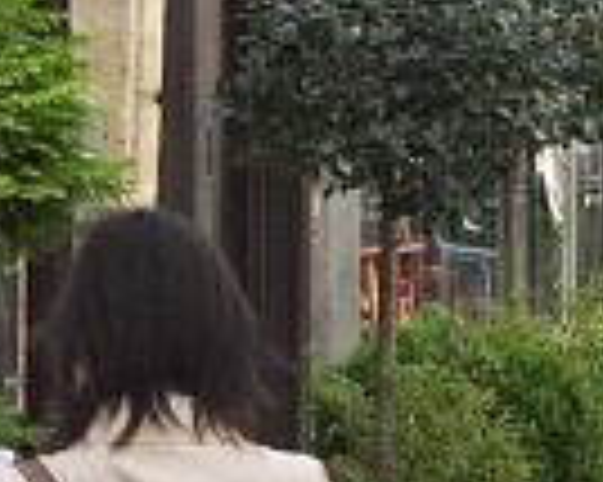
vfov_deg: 1.8
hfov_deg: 2.2
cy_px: 176
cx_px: 396
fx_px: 15479
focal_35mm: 868
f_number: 3.5
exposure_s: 1/160
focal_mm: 29.56
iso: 100
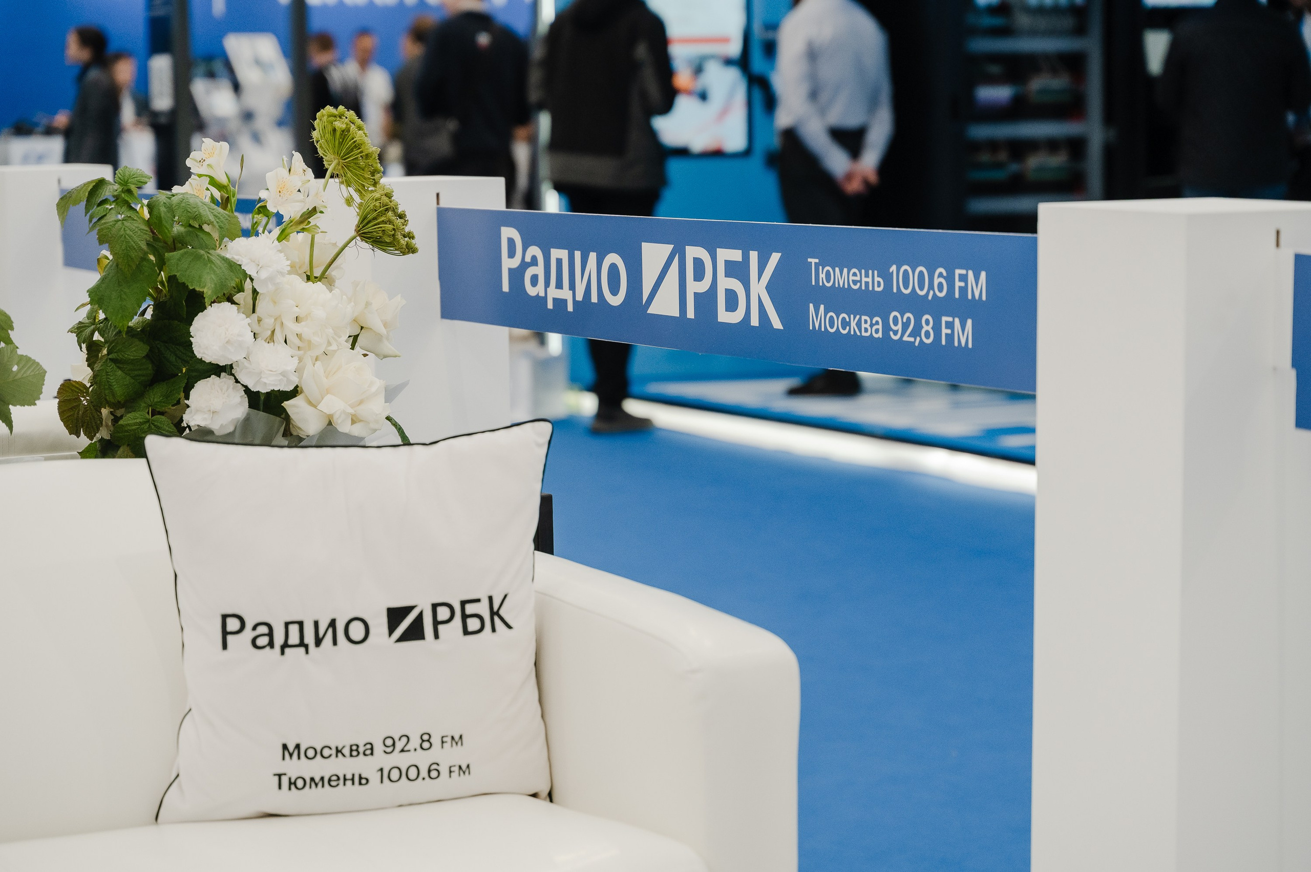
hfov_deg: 26.5
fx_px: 2783
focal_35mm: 76
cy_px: 436
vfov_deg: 17.8
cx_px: 656
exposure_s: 1/640
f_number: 3.5
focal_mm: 75
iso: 1600
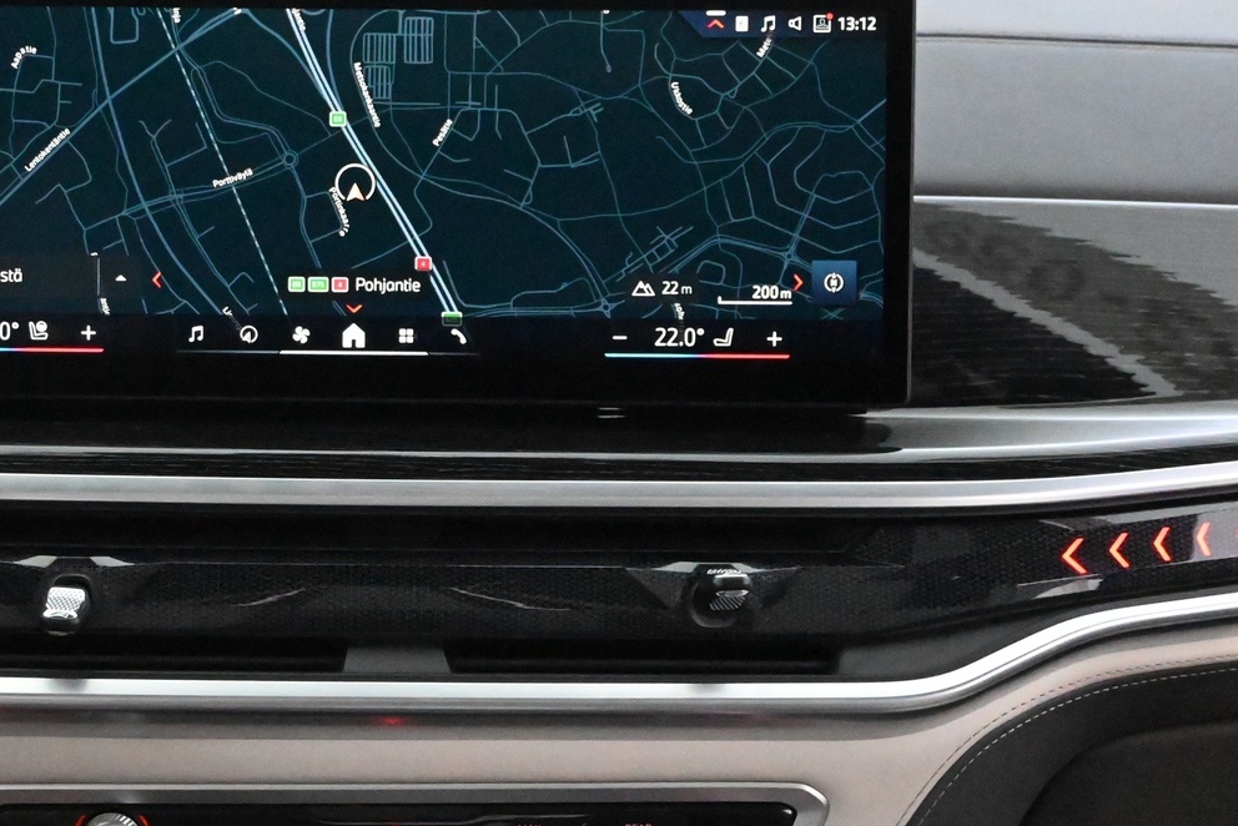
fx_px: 2780
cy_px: 449
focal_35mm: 81
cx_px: 342
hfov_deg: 24.9
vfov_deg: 16.9
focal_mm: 33
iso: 18000
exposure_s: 1/50
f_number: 5
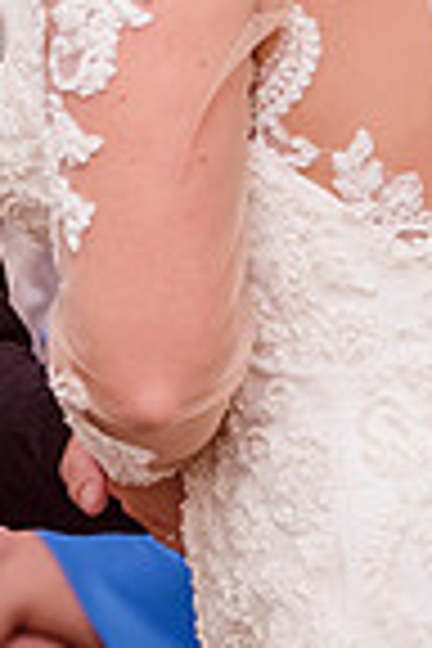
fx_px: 5076
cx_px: -198
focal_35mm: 282
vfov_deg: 7.3
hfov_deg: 4.8
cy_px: -32
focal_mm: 90
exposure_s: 1/200
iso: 500
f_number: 5.6
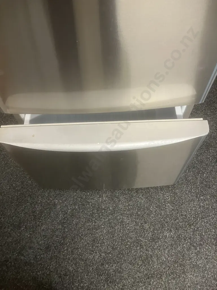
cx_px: 108
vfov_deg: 63.4
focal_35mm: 28
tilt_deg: -60.7
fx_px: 234
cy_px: 145
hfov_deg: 49.7
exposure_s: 1/33
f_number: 1.8
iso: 250
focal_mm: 3.99
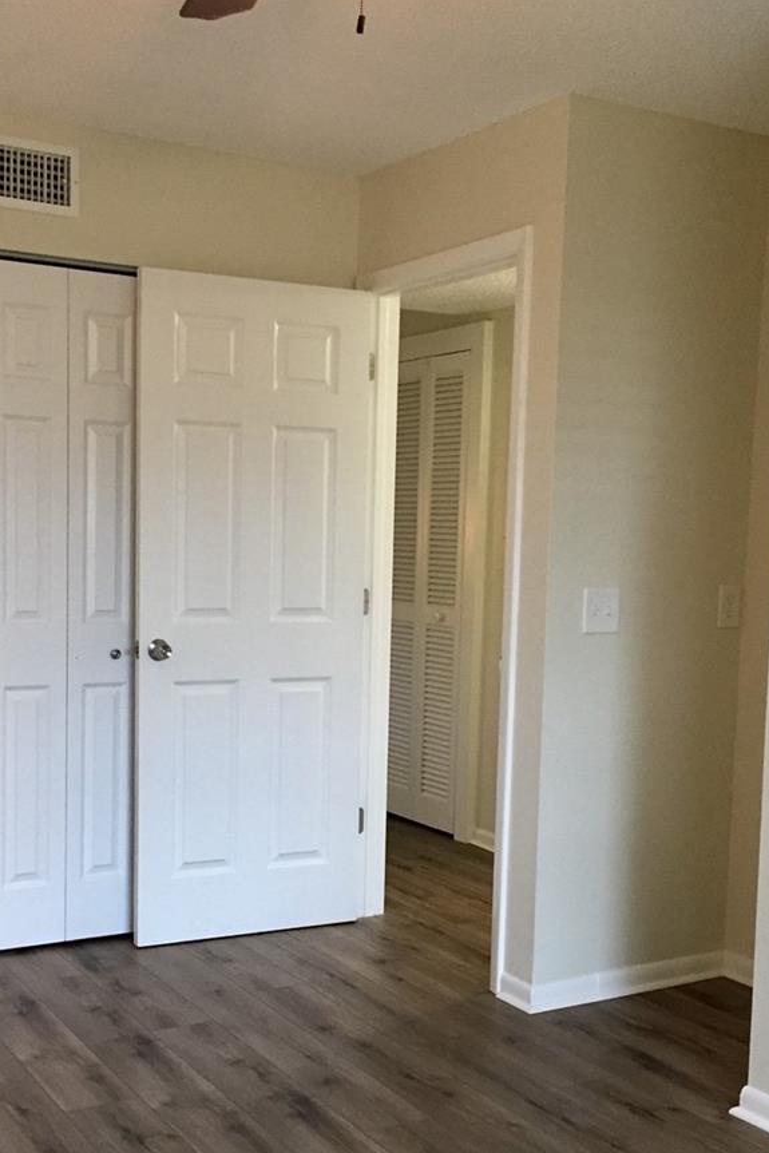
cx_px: 313
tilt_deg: -4.5
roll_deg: -2.0
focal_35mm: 42
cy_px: 671
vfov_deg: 46.2
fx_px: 1345
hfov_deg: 31.8
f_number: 2.2
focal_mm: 4.15
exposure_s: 1/30
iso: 160
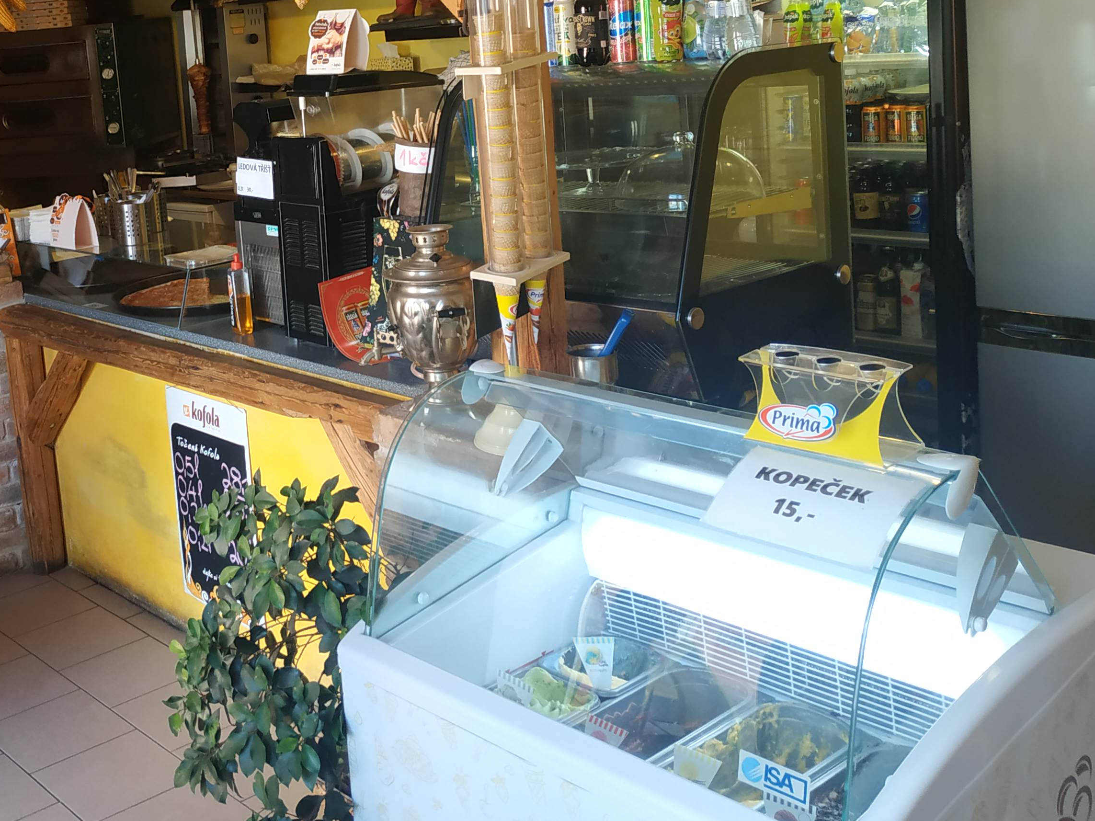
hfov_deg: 43.3
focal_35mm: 42
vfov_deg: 33.5
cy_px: 190
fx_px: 1328
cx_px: 265
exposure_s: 1/50
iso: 250
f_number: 1.9
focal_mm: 3.94
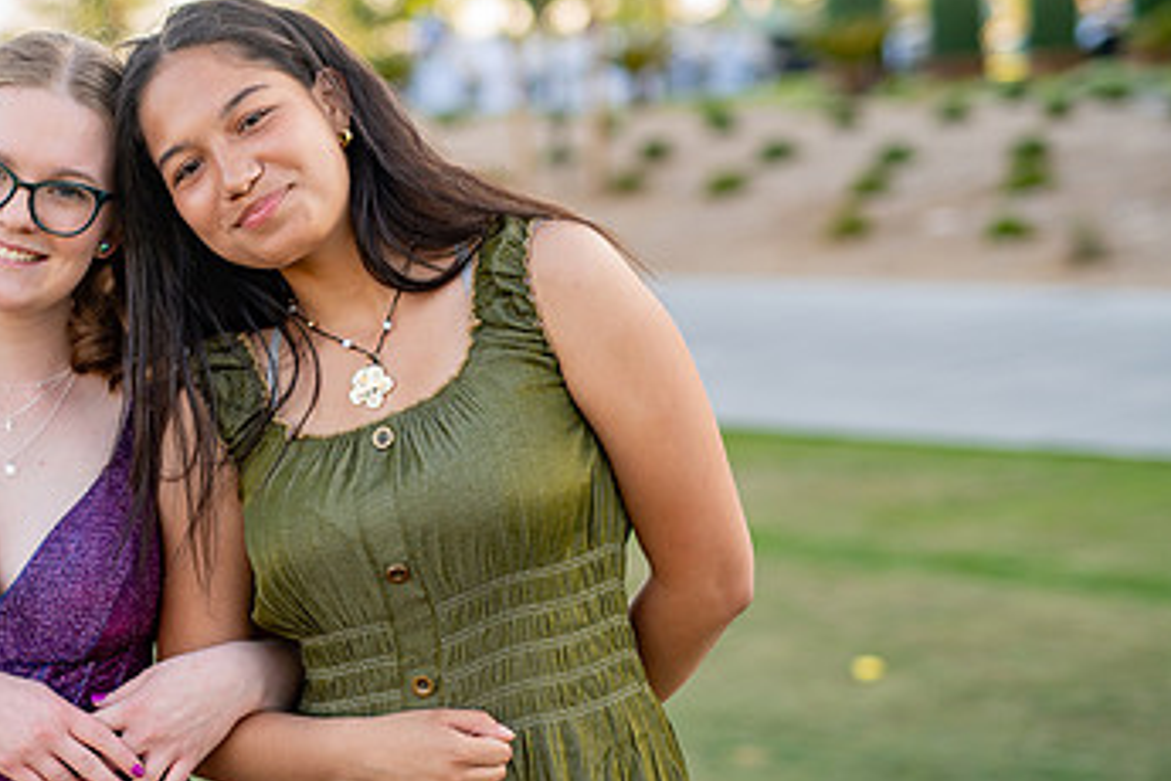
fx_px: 2732
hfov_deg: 23.8
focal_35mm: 84
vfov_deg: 16.3
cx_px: 244
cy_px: 438
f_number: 2
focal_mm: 50
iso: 100
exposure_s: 1/400
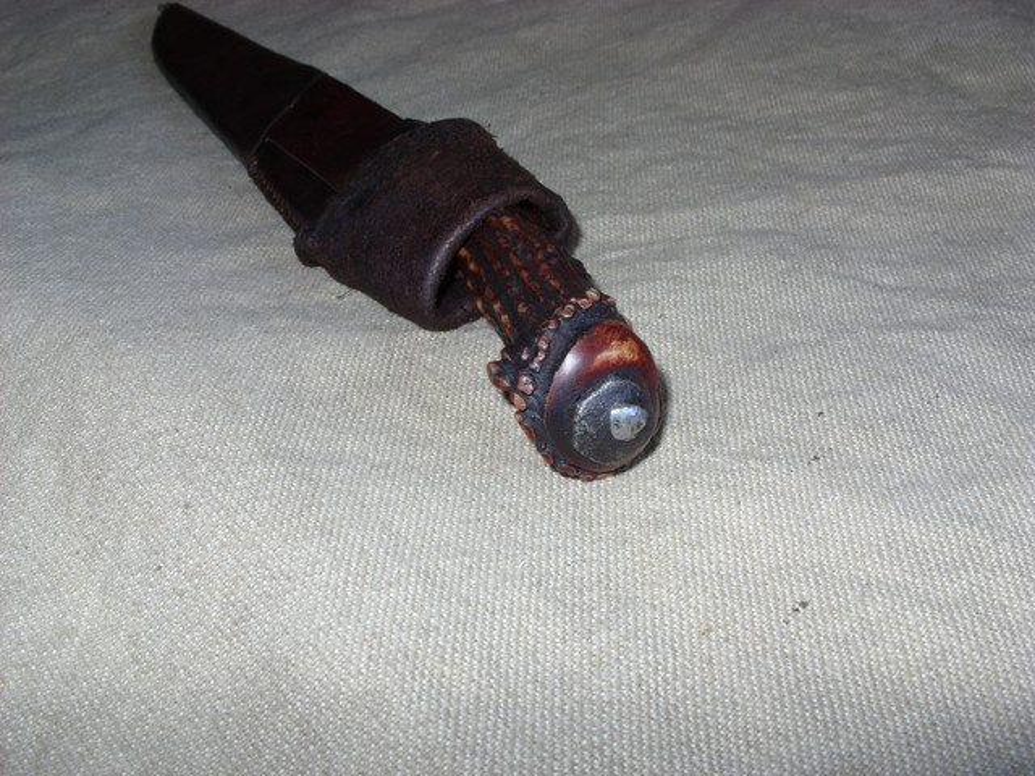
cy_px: 388
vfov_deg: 37.7
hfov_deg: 49.0
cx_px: 518
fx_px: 1136
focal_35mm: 38
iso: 50
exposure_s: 1/30
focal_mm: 6.3
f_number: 4.9
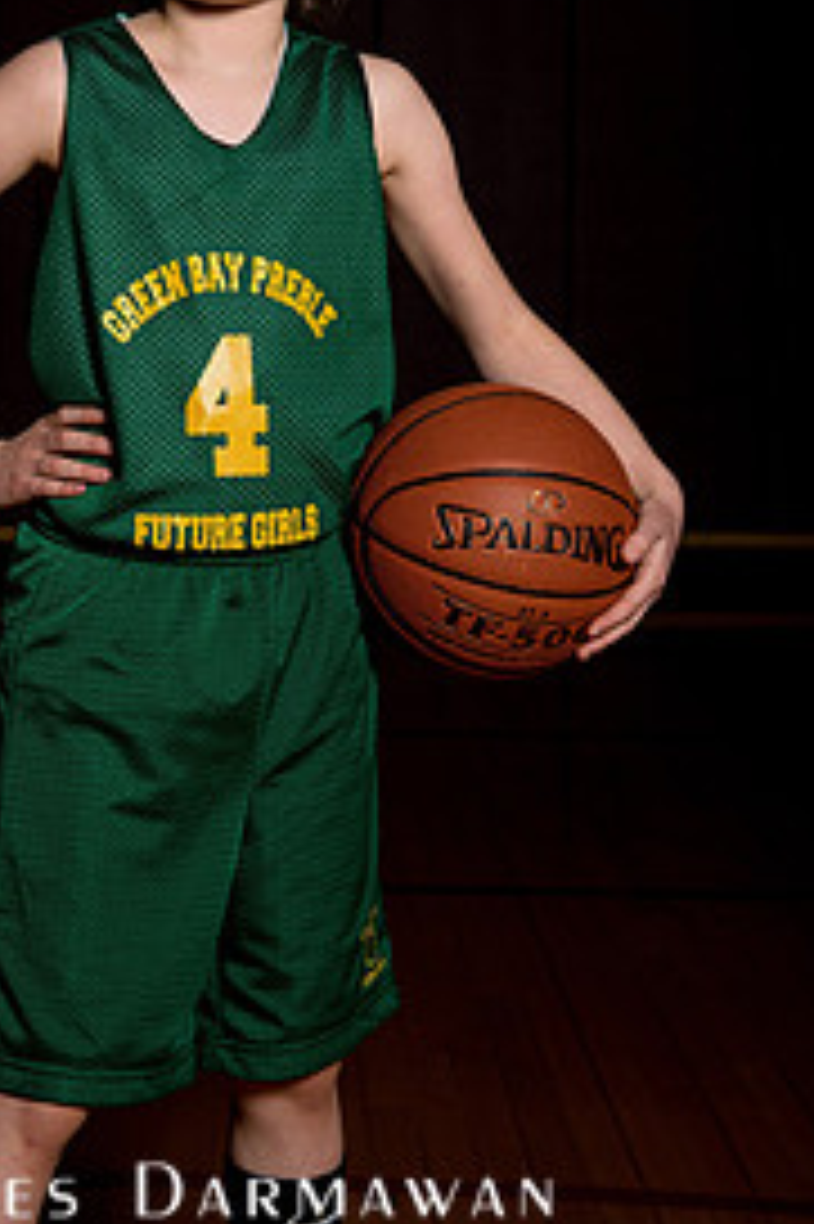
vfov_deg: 22.2
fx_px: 3090
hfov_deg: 14.9
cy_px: 292
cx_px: 202
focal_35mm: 91
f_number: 8
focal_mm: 55
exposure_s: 1/200
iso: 100
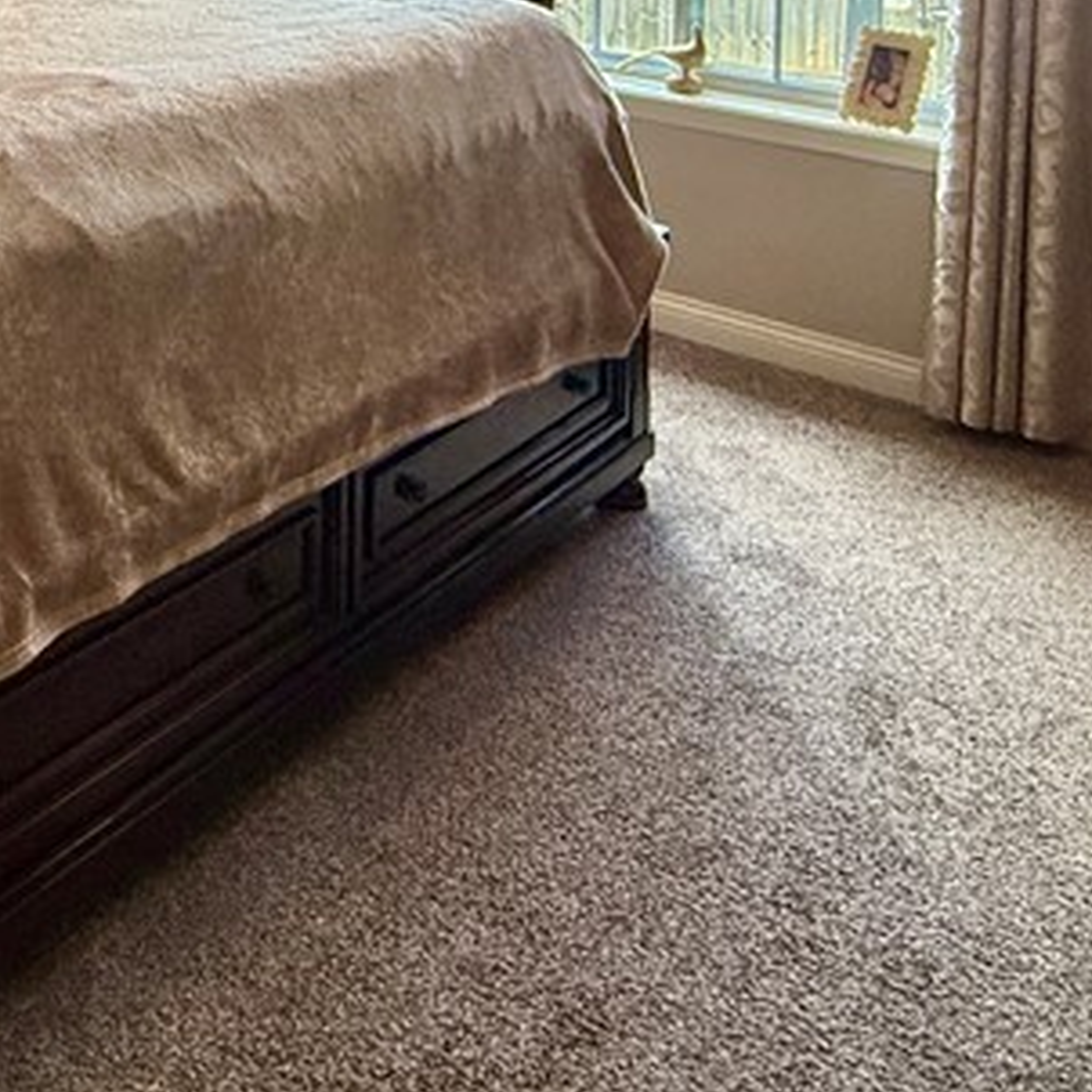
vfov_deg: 33.5
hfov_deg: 37.4
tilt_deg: -2.7
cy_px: -177
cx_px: 108
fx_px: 1499
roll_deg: +0.1
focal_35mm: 42
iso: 160
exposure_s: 1/120
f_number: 2.2
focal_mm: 2.22
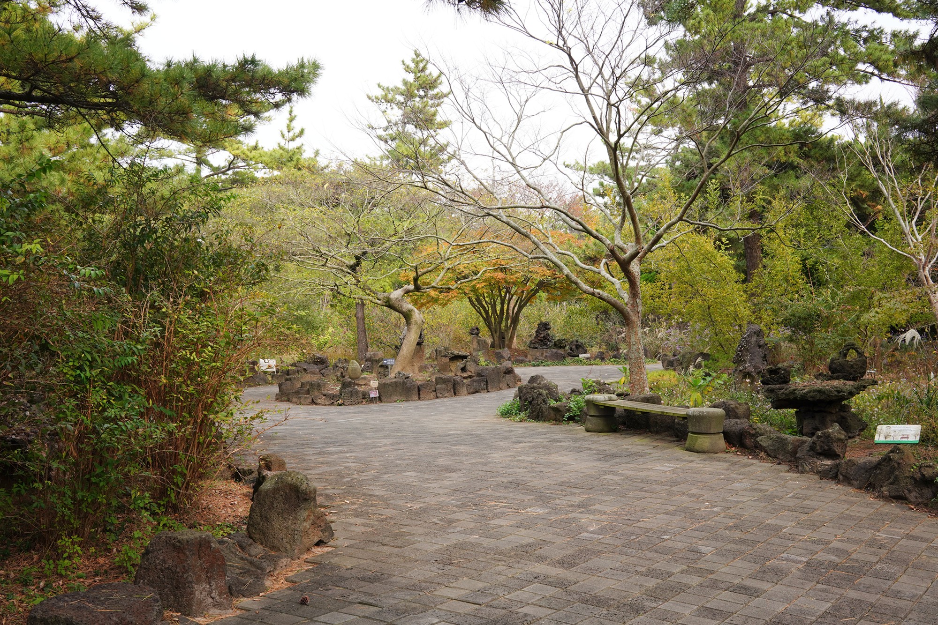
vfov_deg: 37.9
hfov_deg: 54.4
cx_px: 469
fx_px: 912
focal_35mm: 35
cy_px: 312
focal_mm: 35
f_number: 10
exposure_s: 1/100
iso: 400
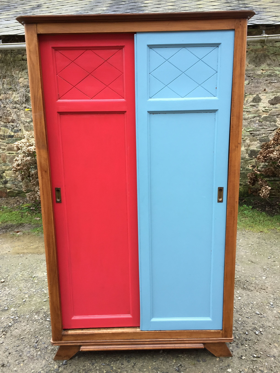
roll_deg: +0.7
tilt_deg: -12.7
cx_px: 140
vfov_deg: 61.7
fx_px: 313
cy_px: 186
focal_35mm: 29
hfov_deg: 48.2
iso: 50
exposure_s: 1/100
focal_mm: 4.15
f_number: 2.2
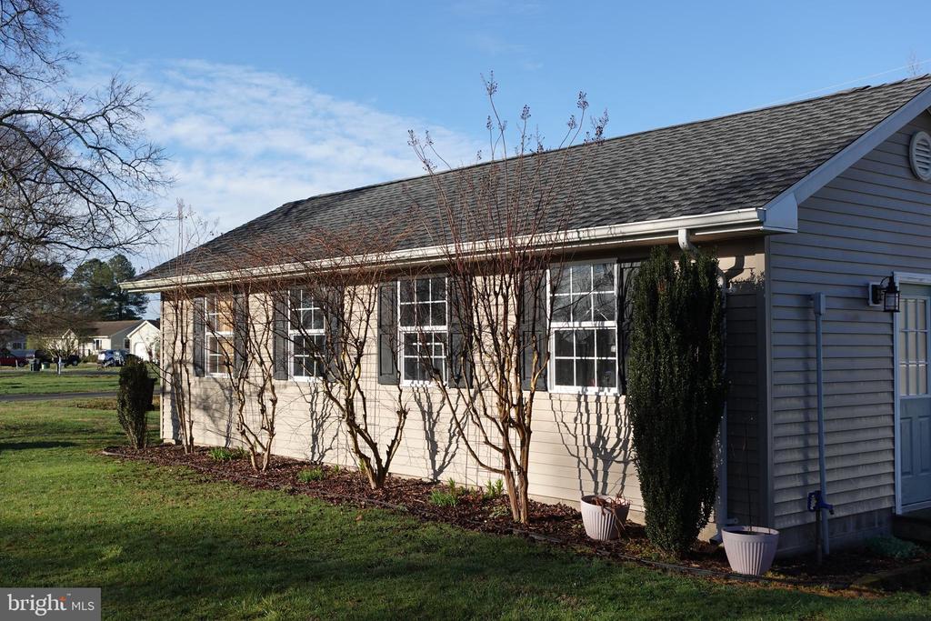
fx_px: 1035
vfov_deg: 33.4
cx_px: 466
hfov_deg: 48.5
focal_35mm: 40
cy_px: 310
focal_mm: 15.27
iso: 125
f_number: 4
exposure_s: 1/100
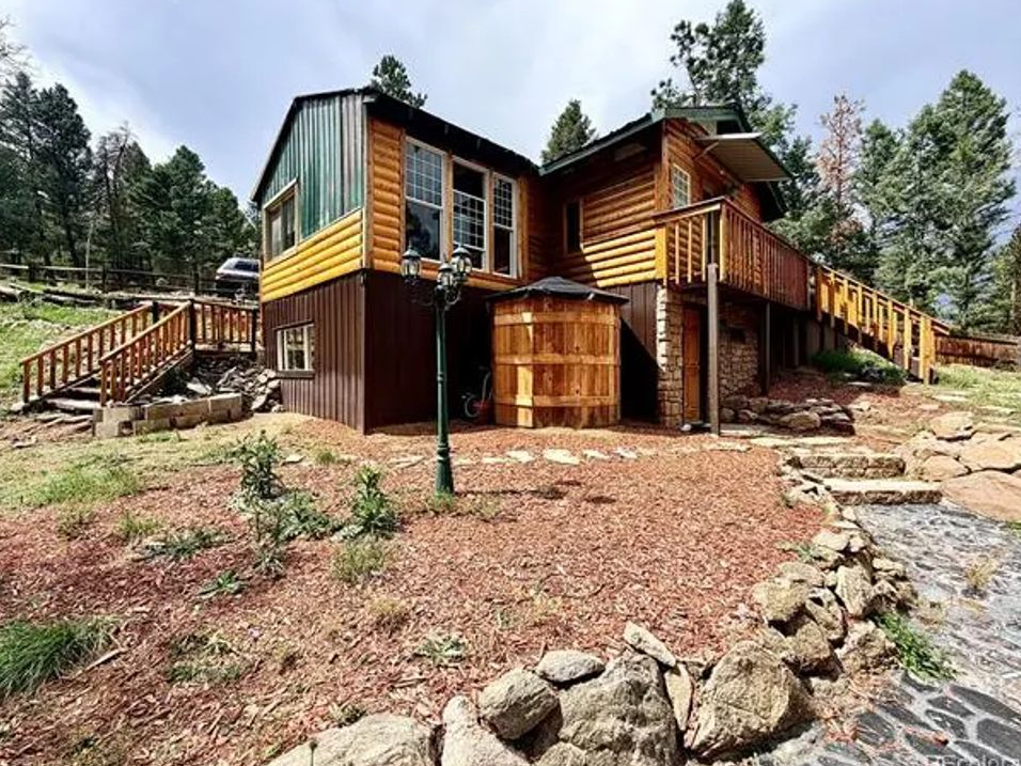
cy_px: 372
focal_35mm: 15
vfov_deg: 81.7
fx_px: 442
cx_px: 513
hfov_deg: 98.2
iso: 32
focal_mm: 2.22
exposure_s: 1/770
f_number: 2.2
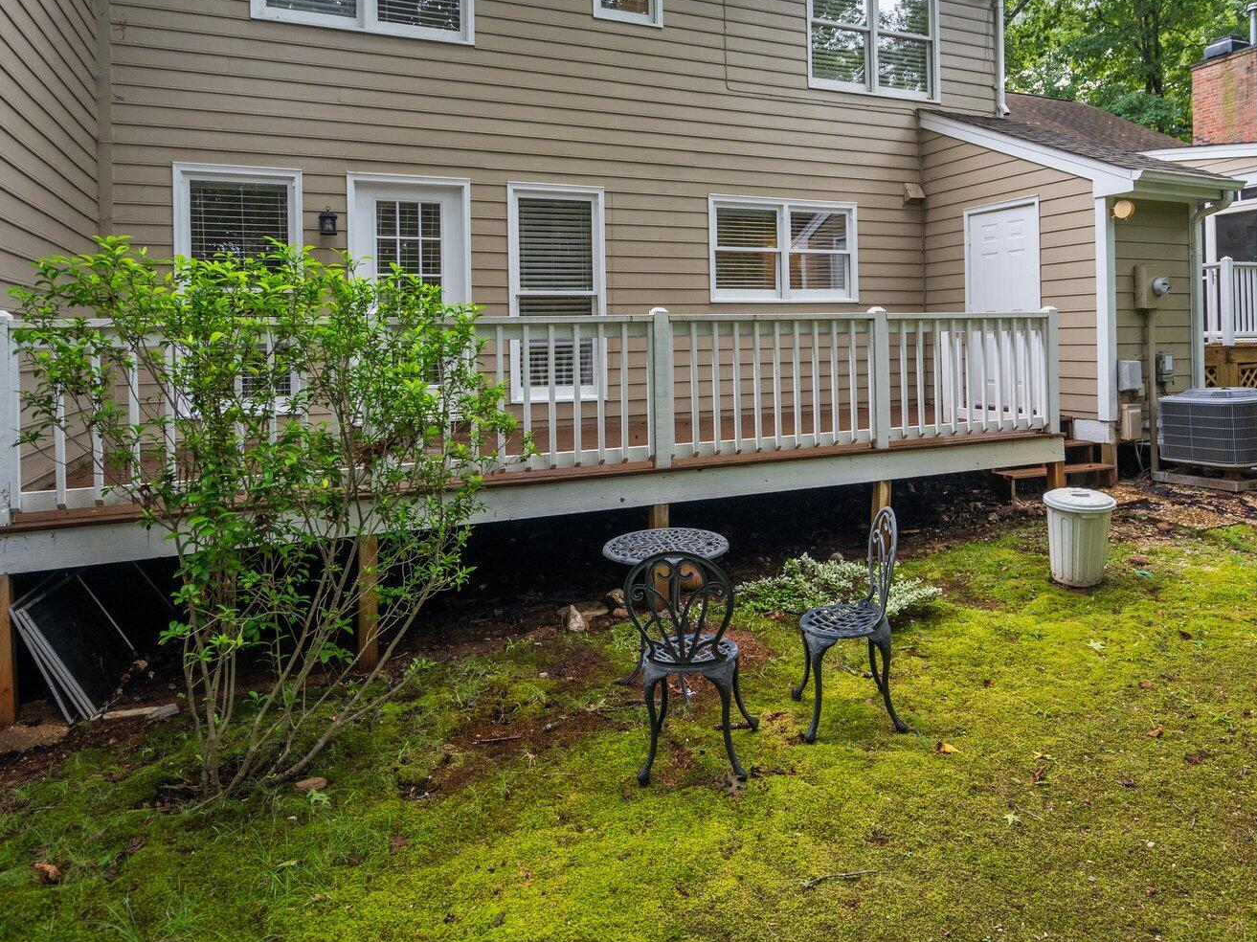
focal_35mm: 24
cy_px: 334
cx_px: 705
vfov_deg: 55.9
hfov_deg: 71.3
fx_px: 871
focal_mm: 16
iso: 1000
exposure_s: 1/200
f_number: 4
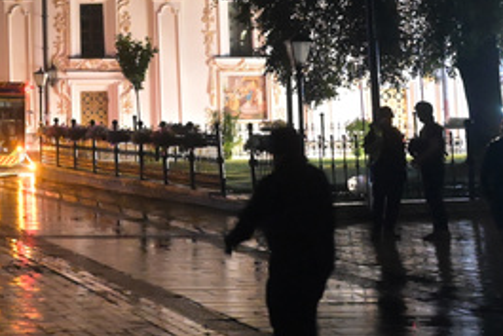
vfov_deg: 9.8
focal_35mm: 135
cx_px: -169
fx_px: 1887
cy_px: -186
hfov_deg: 14.5
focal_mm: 35
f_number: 2.5
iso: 10000
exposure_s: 1/13
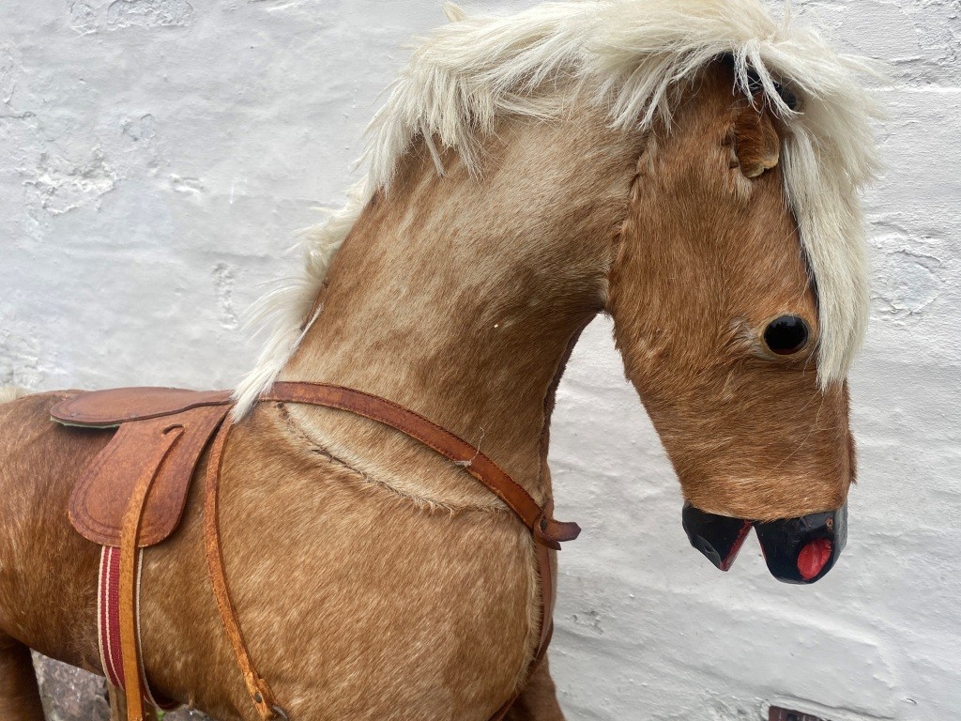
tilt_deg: -13.1
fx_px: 722
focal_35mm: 26
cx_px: 480
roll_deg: -2.4
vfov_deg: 53.1
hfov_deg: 67.3
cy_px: 360
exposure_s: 1/384
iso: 32
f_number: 1.8
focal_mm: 4.25
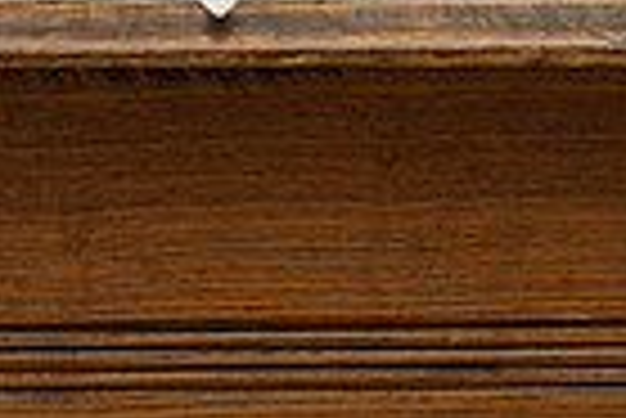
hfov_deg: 5.7
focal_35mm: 361
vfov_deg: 3.8
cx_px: 288
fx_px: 6284
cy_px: -447
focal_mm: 86
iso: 1000
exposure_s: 1/250
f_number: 2.8
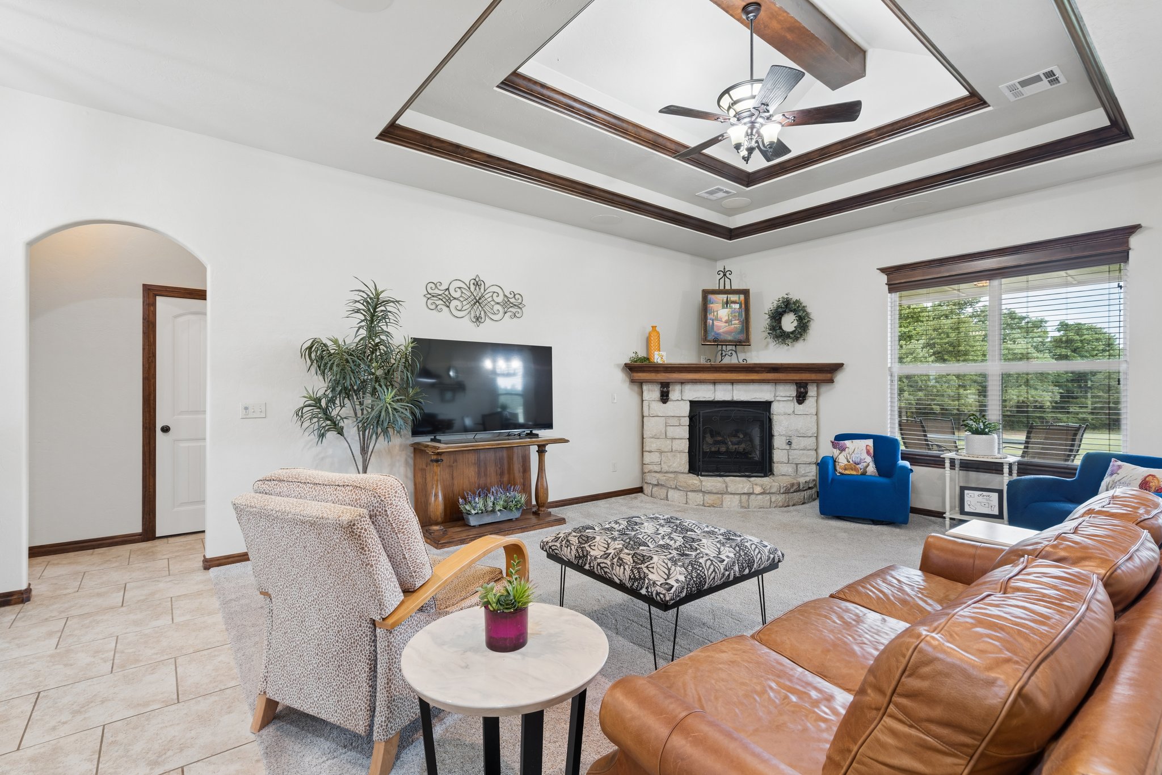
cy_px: 388
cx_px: 581
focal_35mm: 16
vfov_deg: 73.7
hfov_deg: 96.7
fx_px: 516
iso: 200
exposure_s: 1/8
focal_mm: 16
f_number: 8
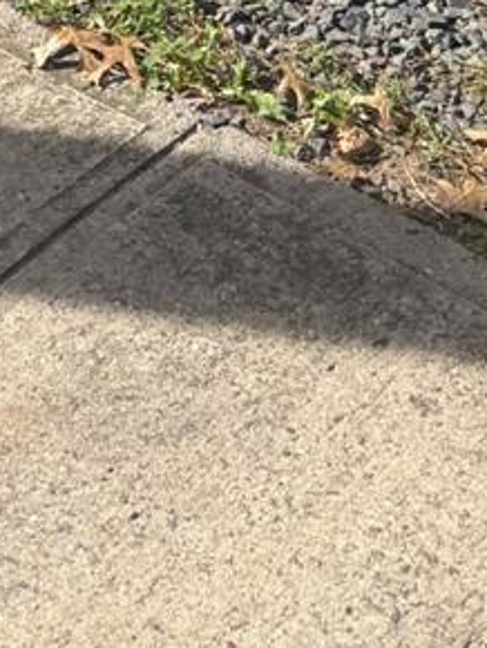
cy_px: -995
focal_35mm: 124
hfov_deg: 11.9
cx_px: 28
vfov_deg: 12.1
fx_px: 2323
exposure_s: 1/1464
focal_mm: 6.76
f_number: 1.78
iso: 80
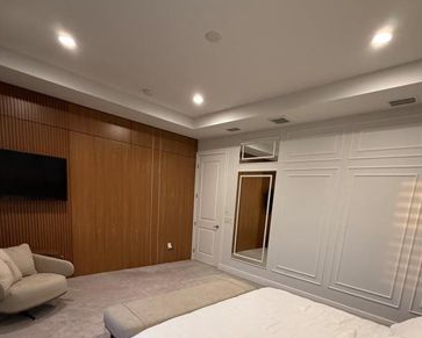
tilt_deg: -12.0
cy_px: 245
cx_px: 221
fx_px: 250
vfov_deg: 64.9
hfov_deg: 80.3
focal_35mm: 20
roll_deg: -4.9
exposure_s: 1/60
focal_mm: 2.22
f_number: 2.2
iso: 250
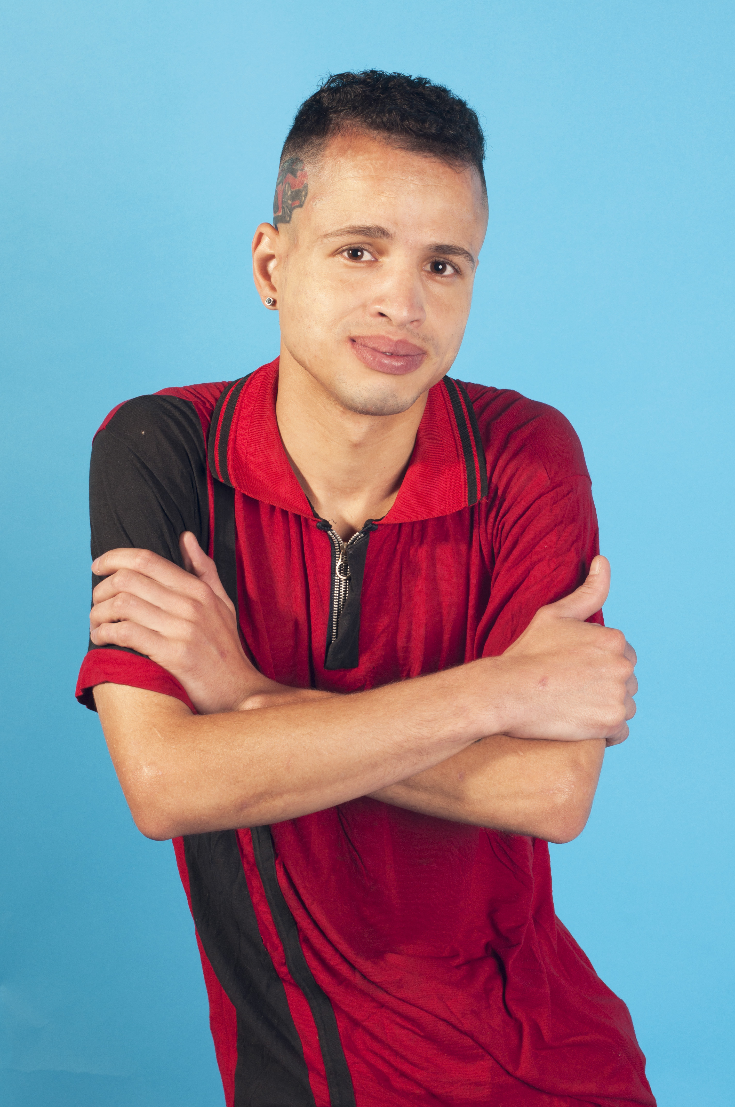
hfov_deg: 14.7
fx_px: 2855
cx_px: 368
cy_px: 554
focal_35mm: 93
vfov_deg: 21.9
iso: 200
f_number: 10
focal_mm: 62
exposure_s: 1/60
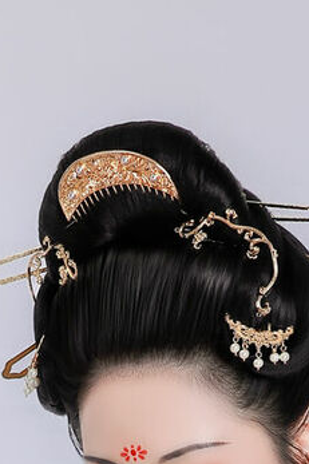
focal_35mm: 313
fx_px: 4034
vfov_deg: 6.4
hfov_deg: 4.4
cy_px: 977
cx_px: 234
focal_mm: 70
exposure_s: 1/160
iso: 100
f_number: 7.1
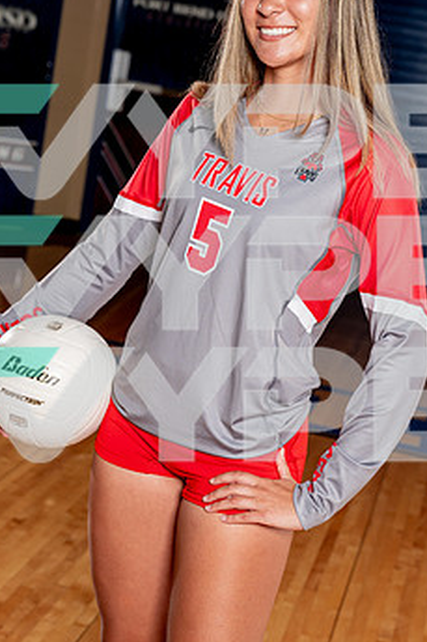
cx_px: 226
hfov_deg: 15.3
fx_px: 1585
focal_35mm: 89
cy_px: 274
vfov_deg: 22.9
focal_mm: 68
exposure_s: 1/250
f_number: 5.6
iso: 200
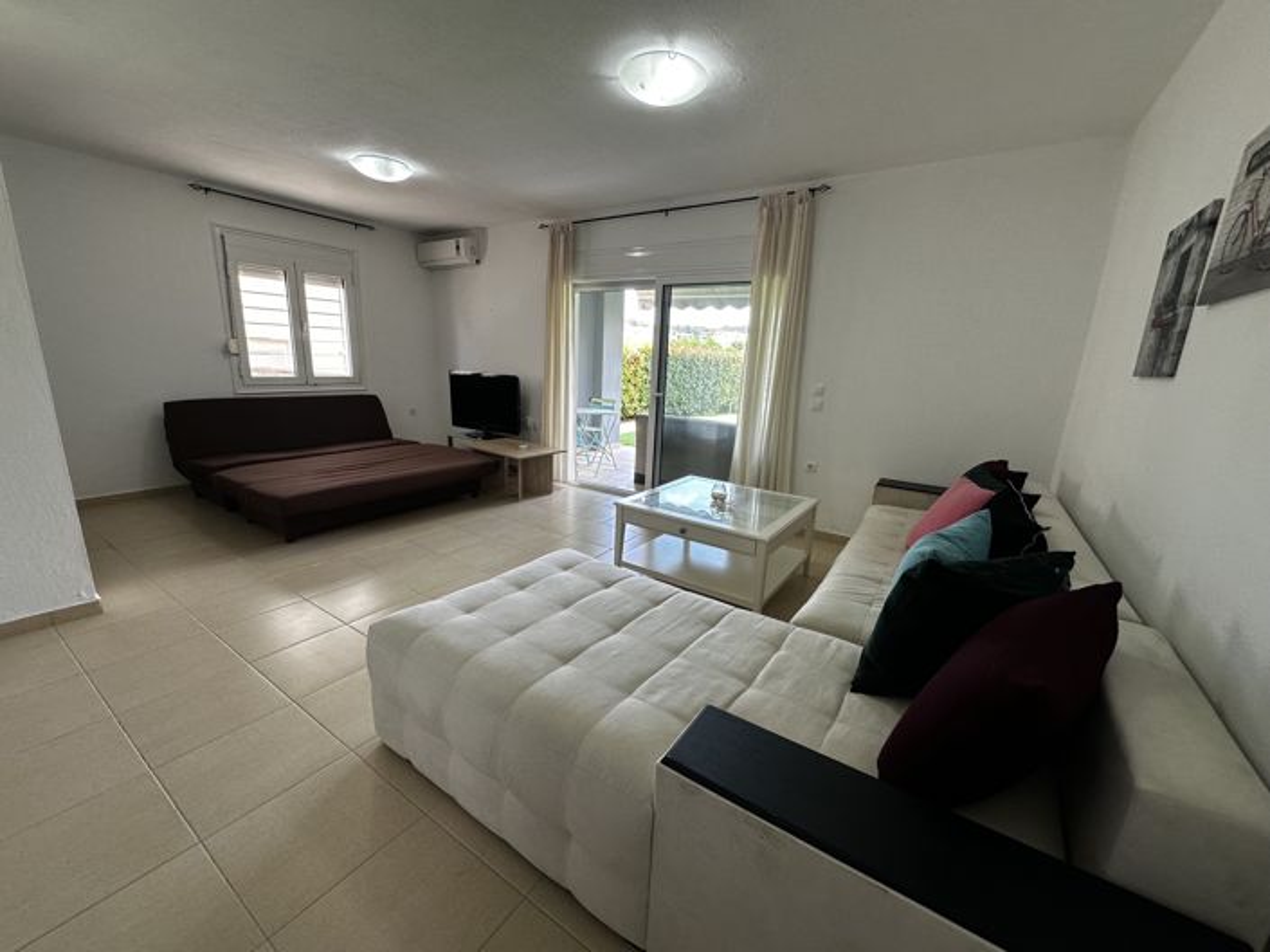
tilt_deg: -12.9
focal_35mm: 14
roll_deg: -2.0
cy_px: 476
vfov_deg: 85.6
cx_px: 635
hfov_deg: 102.1
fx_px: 513
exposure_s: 1/100
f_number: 2.2
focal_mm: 2.22
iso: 100
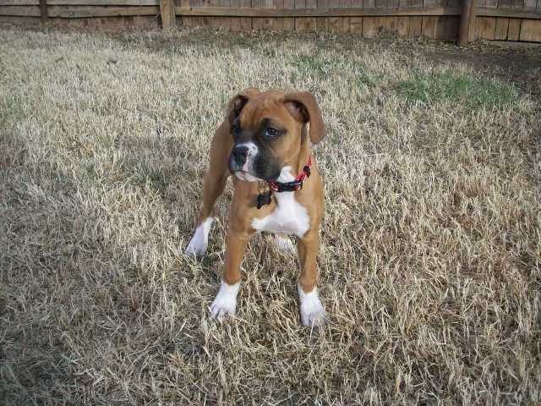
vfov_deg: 38.7
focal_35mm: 37
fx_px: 578
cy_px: 203
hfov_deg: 50.1
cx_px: 270
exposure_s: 1/370
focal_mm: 6.2
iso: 80
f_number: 2.8
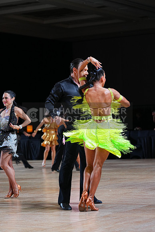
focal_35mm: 114
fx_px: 736
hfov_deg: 12.0
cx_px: 78
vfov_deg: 17.9
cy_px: 116
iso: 1250
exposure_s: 1/500
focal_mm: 114
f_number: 4
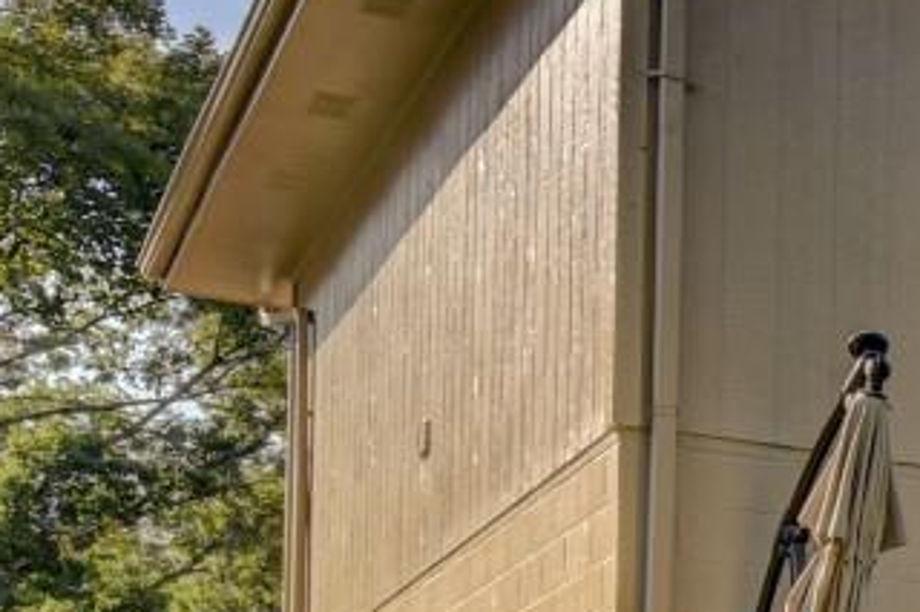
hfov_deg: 16.5
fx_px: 2490
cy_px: 760
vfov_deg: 13.6
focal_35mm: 98
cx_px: 1780
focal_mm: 13
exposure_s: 1/200
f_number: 8
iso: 400
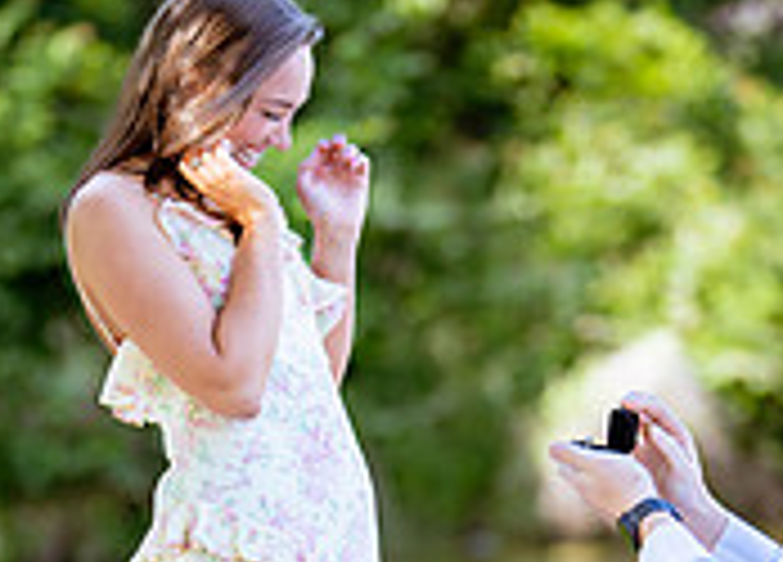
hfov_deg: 10.0
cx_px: 578
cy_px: 657
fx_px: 4479
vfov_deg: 7.1
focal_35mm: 201
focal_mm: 50
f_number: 1.2
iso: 100
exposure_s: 1/2000
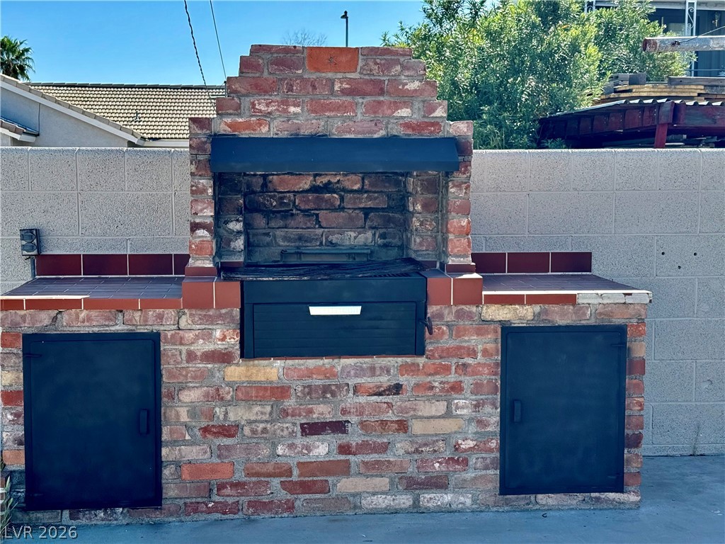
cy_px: 272
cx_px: 362
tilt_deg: -5.3
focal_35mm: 48
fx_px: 1005
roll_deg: -0.4
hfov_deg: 39.7
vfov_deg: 30.3
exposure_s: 1/2208
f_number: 1.78
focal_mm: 6.76
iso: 100
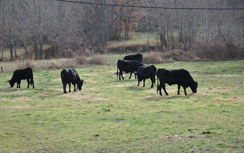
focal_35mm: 117
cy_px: 86
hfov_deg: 17.8
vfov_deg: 11.2
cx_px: 112
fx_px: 778
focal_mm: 70
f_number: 5.6
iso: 320
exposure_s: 1/500
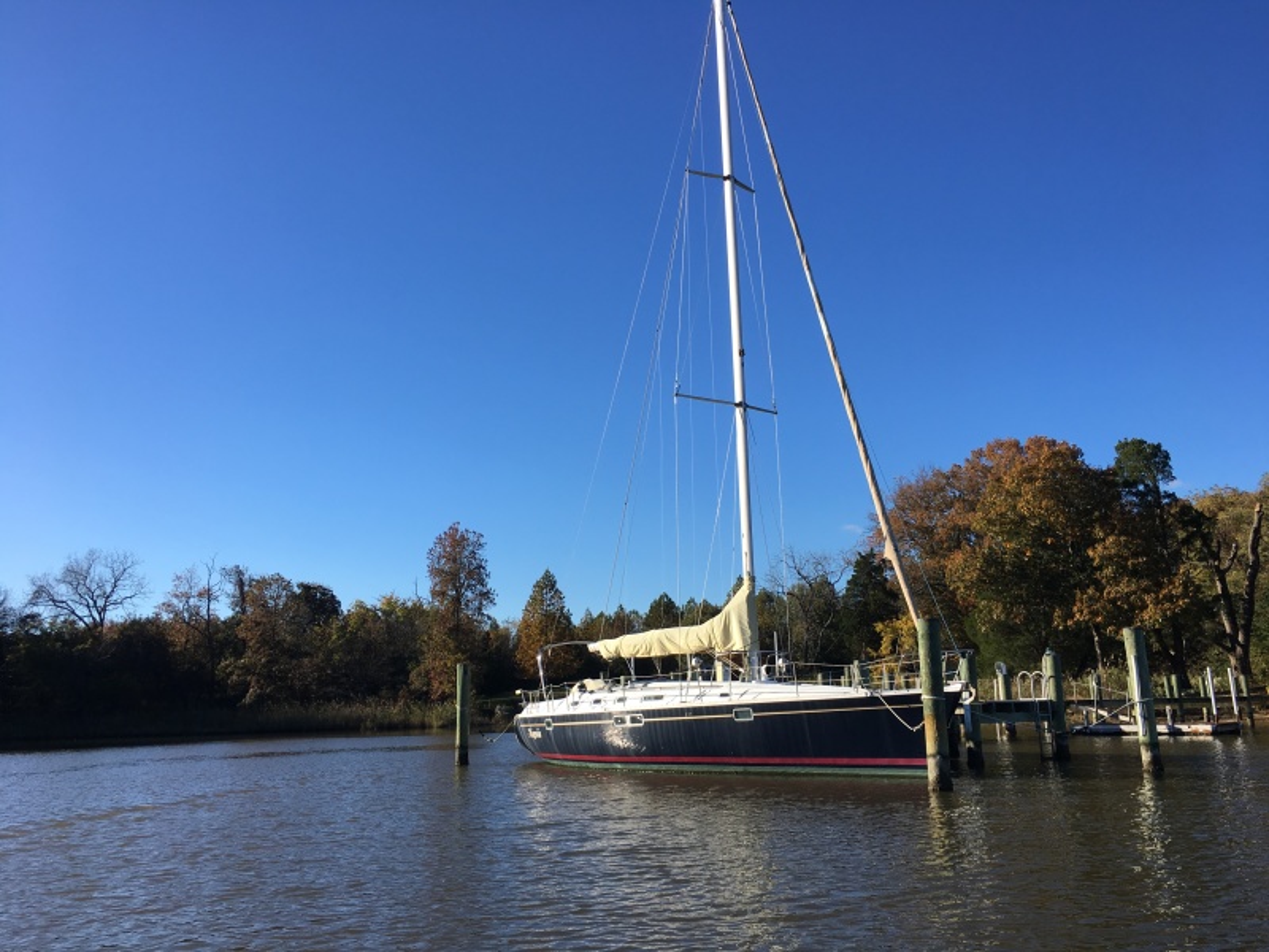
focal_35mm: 29
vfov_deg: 48.2
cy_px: 476
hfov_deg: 61.7
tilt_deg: +12.1
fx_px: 1063
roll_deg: -0.2
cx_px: 634
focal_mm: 4.15
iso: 25
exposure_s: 1/1304
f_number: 2.2
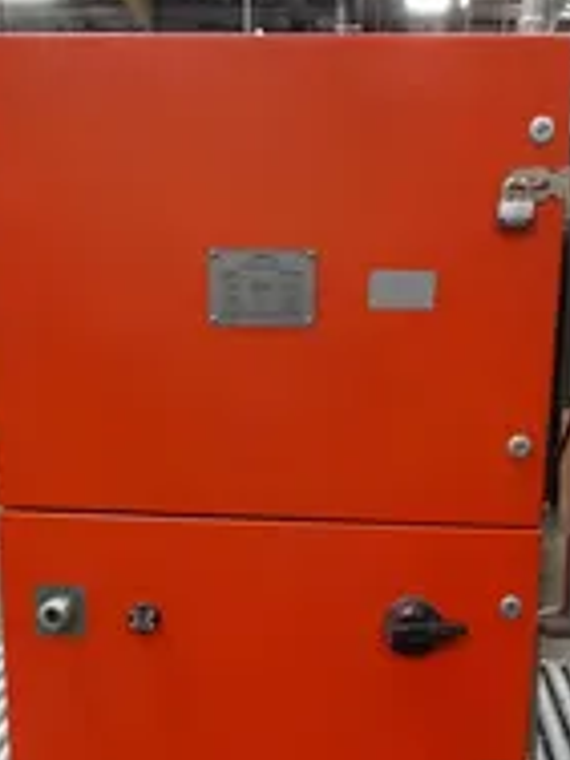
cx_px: 317
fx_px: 1076
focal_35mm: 49
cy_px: 635
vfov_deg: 37.2
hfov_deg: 29.7
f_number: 1.8
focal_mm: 8.8
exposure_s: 1/30
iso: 250
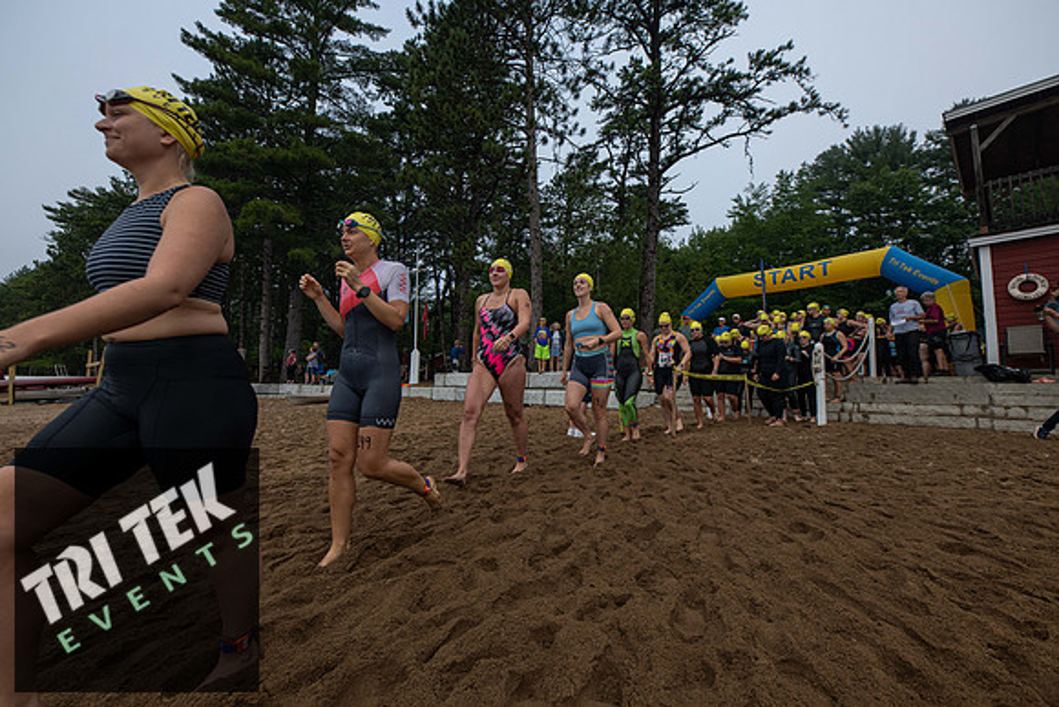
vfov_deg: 81.2
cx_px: 530
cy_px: 354
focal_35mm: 14
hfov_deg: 104.2
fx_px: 412
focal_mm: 14
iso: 320
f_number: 4
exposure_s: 1/1000
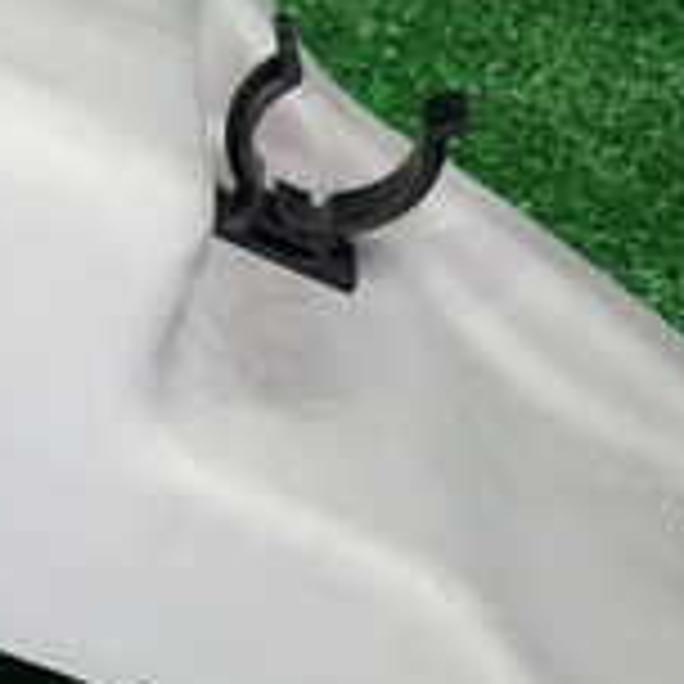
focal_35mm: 87
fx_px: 1945
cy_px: 68
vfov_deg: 19.6
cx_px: -436
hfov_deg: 17.3
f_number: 2
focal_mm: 4.5
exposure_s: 1/30
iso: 200
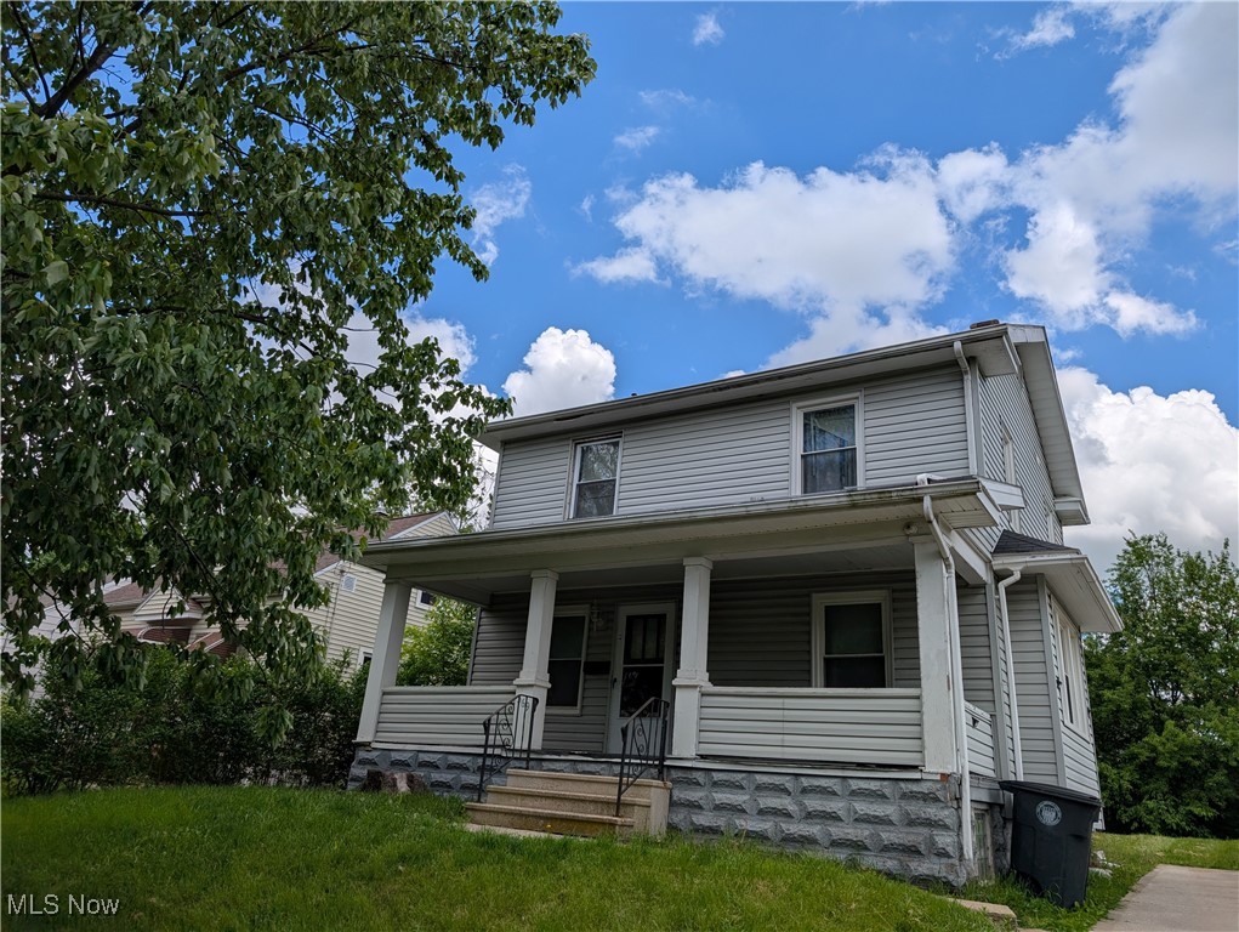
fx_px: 860
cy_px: 466
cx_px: 620
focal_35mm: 24
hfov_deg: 71.5
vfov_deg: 56.9
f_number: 1.68
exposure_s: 1/1845
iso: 21
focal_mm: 6.9
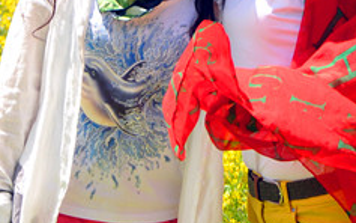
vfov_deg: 5.3
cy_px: -81
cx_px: 228
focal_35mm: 247
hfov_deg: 8.5
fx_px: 2396
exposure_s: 1/400
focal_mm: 48
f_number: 5.6
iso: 200
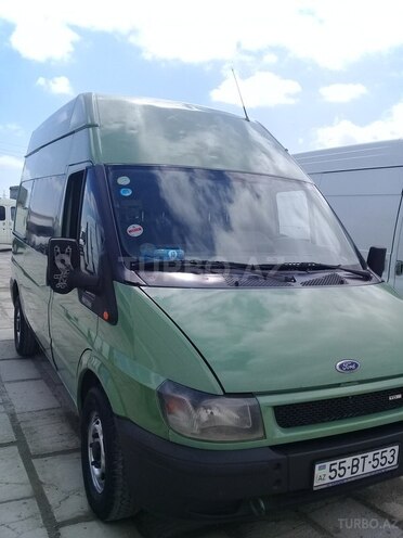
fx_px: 481
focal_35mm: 31
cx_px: 202
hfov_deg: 45.4
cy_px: 269
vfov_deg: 58.4
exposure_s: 1/1613
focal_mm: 3.3
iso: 50
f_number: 2.2
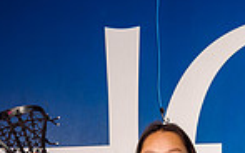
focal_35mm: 106
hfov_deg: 19.6
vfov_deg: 10.6
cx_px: 120
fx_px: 708
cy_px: 368
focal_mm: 34
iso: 200
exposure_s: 1/250
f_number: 7.1
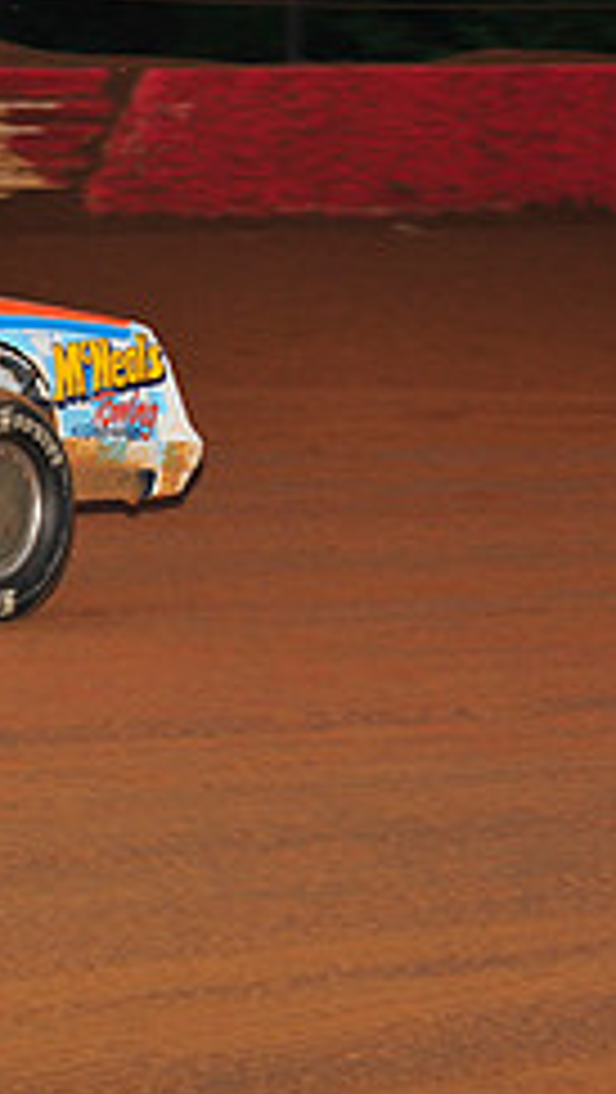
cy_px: 297
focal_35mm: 215
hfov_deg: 5.6
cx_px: -549
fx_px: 6232
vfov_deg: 10.0
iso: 800
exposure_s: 1/320
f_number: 6.3
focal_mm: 86
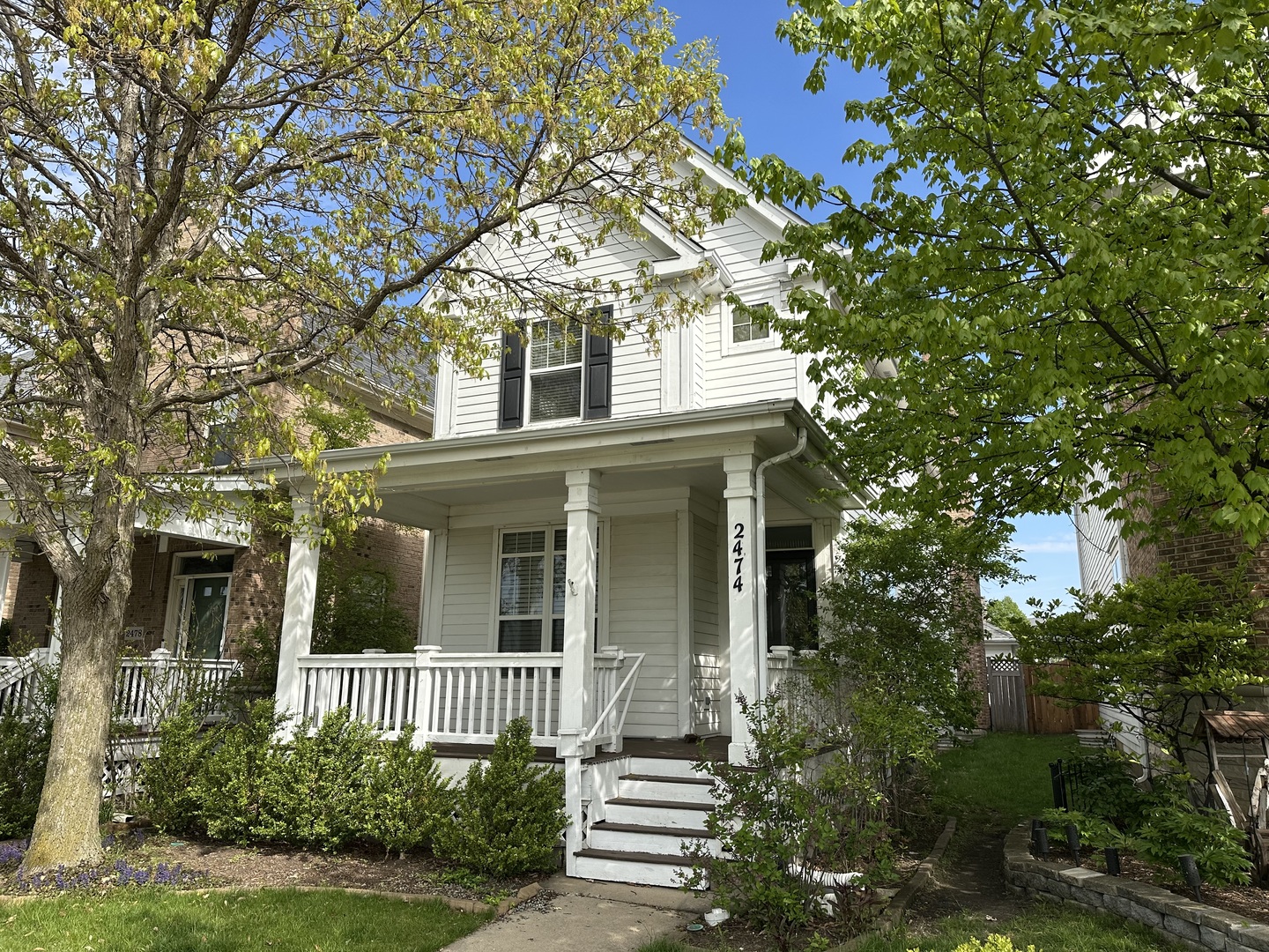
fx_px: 880
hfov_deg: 71.6
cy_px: 476
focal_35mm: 24
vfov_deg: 56.8
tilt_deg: +12.4
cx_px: 634
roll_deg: -0.7
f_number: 1.78
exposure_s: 1/2882
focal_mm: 6.86
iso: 80
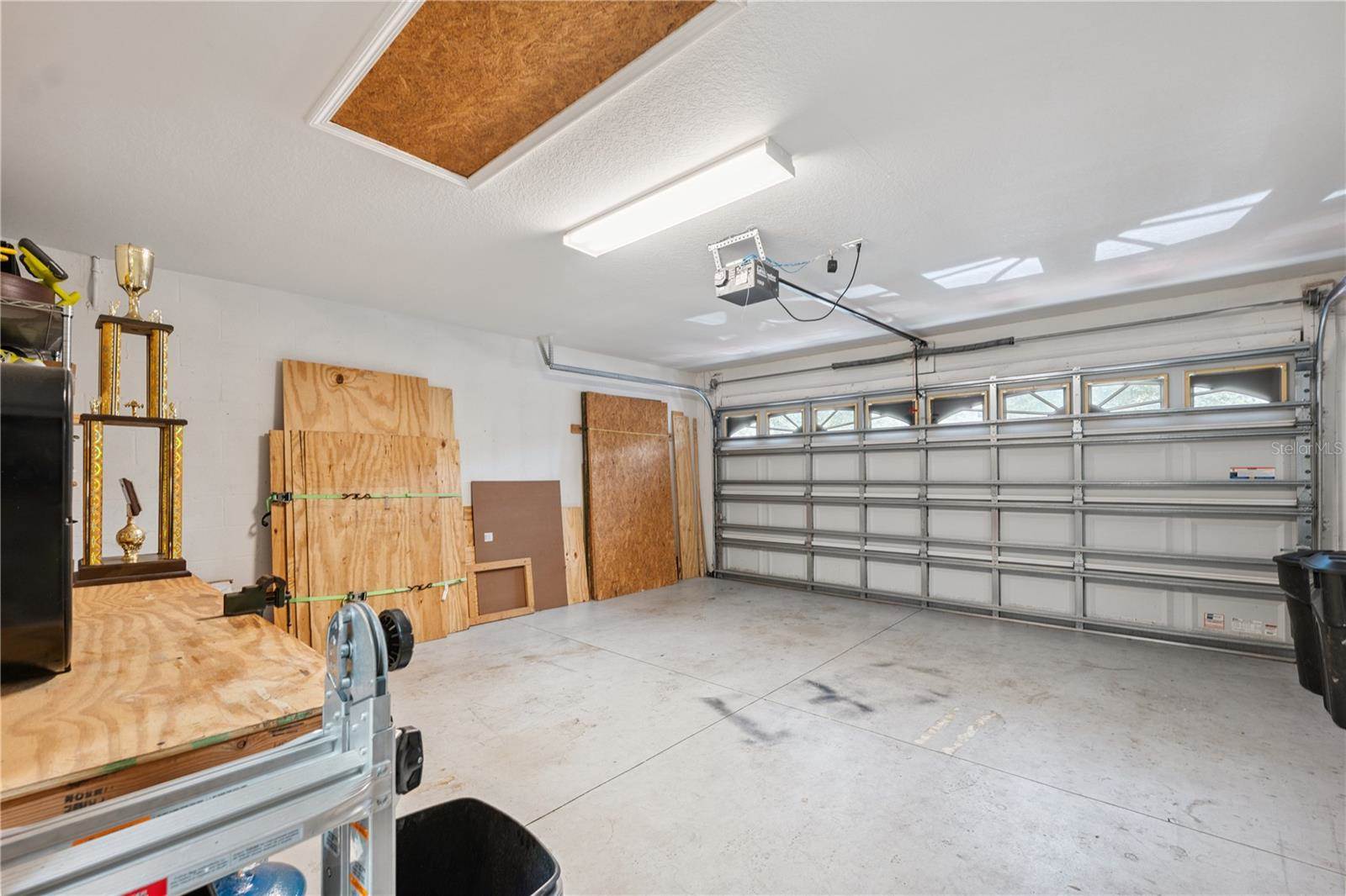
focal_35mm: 14
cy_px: 448
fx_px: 523
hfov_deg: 104.3
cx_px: 673
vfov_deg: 81.2
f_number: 8
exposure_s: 1/1.25
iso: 400
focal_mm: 14
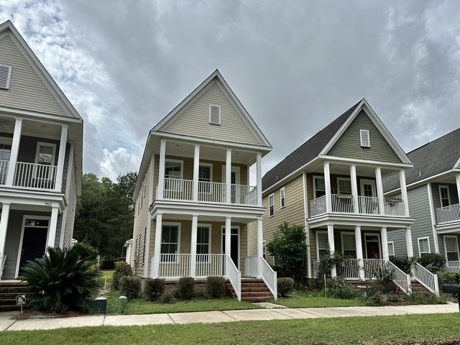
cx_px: 230
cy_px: 172
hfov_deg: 71.6
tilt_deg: +12.5
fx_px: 319
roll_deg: +0.2
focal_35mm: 24
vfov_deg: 56.8
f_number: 1.78
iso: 80
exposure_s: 1/5263
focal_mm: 6.86
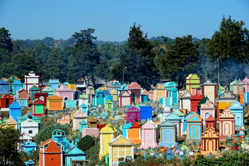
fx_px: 1176
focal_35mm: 170
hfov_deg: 12.1
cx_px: 124
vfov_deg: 8.1
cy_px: 83
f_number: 9
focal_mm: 62.4
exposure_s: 1/500
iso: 200
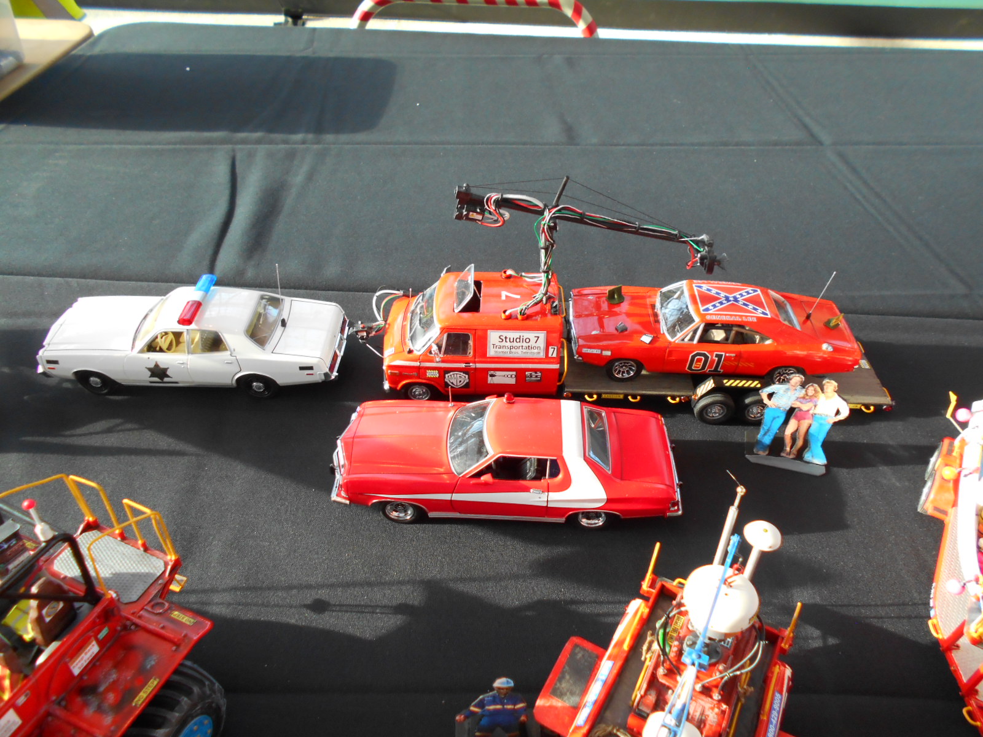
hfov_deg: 67.3
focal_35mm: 26
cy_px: 368
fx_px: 738
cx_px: 492
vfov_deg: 53.1
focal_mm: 4.6
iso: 140
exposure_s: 1/30
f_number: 3.2
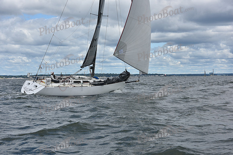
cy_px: 78
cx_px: 116
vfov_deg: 19.5
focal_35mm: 70
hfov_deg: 28.8
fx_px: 453
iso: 250
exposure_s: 1/800
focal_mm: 70
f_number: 10
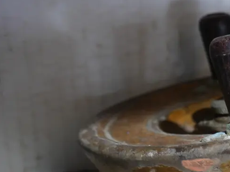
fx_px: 724
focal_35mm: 109
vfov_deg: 13.5
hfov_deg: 17.5
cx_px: 239
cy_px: 158
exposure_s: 1/60
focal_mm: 26
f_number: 5.3
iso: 1000
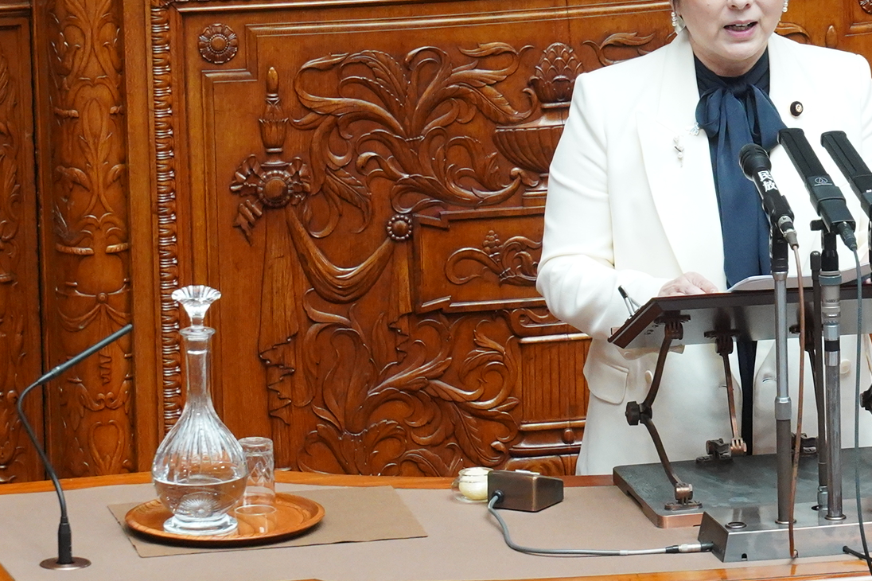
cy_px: 245
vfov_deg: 2.9
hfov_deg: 4.3
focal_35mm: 476
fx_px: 11526
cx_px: 747
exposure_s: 1/160
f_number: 7.1
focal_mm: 177
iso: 5000
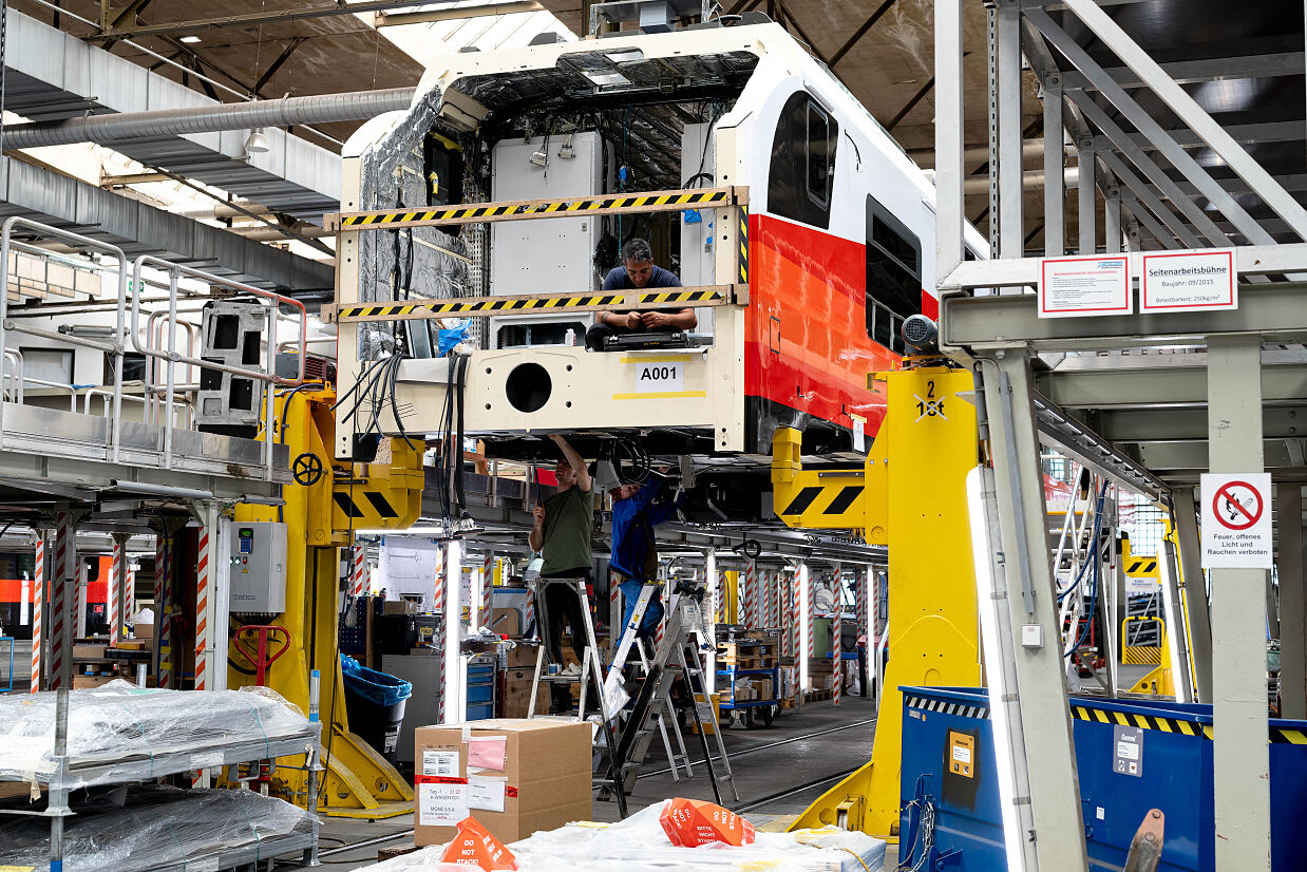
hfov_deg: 39.6
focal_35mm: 50
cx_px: 654
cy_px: 436
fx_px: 1816
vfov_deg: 27.0
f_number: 4.5
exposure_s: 1/15
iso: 200
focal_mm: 50
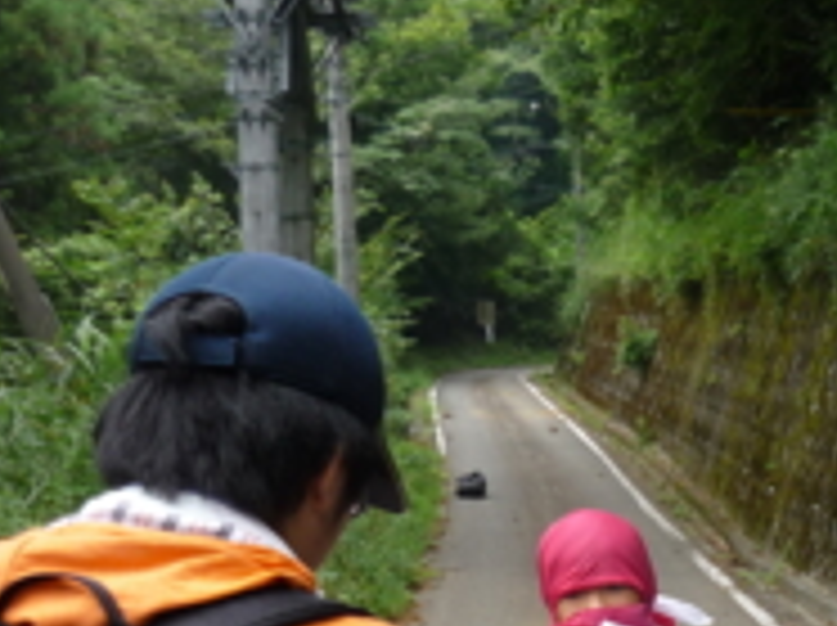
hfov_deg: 26.3
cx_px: 792
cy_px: 644
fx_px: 1715
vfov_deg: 20.0
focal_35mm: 71
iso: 100
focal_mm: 5.5
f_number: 2.8
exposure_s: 1/200
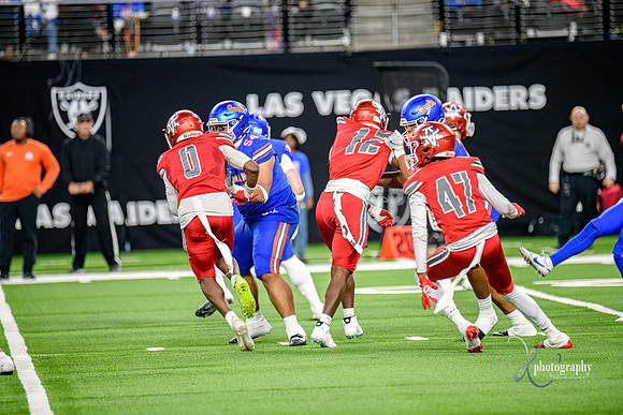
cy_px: 208
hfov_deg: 6.9
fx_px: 5193
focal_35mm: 300
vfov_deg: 4.6
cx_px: 312
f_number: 2.8
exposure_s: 1/400
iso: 1250
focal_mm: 300
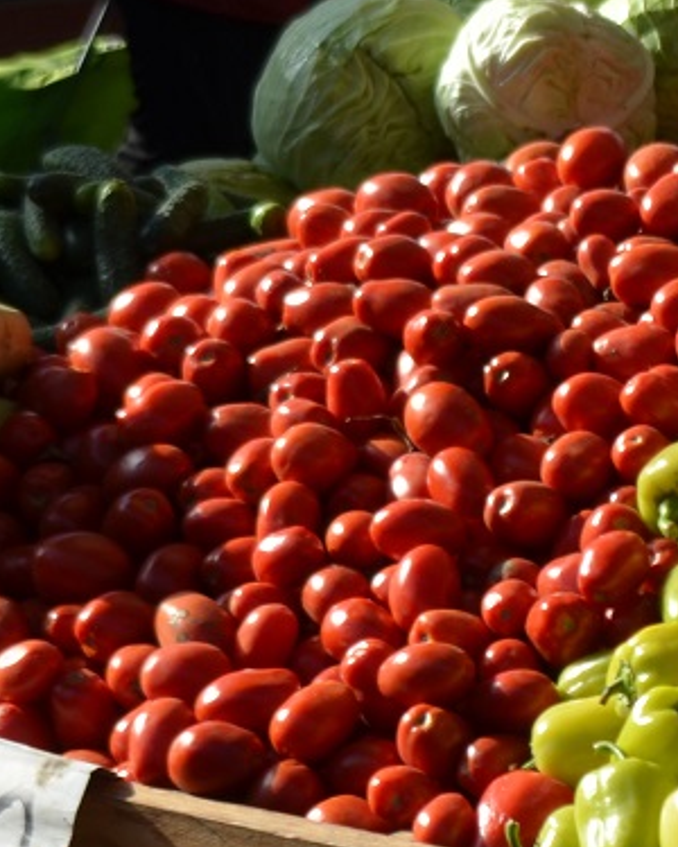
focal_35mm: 204
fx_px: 5117
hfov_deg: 7.6
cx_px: 533
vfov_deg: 9.5
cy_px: 451
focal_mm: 34
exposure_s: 1/250
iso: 125
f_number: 8
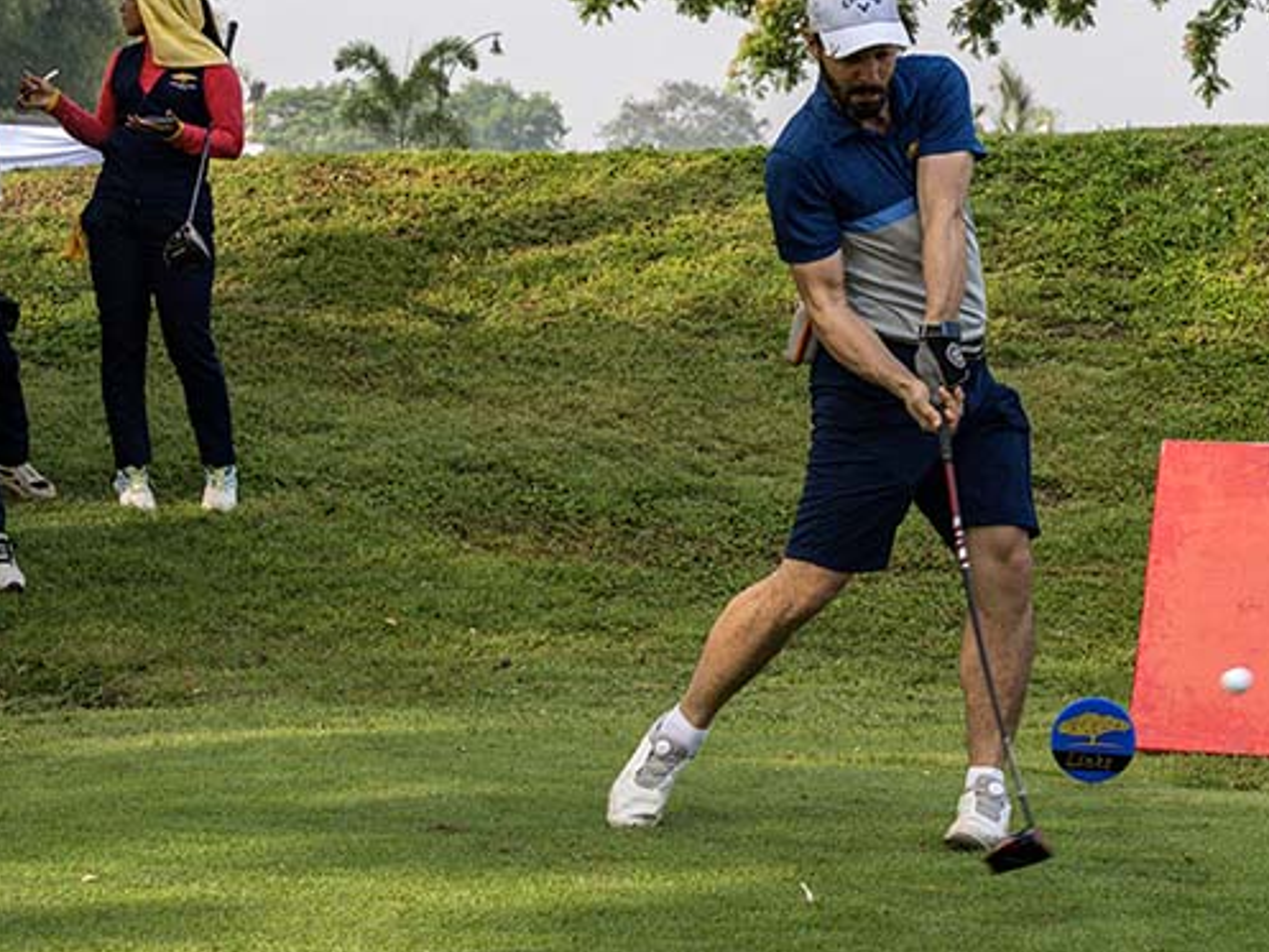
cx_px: 960
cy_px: 362
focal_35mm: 130
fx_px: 4767
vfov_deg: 11.4
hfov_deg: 15.1
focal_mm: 70
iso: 2200
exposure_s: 1/2500
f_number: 8
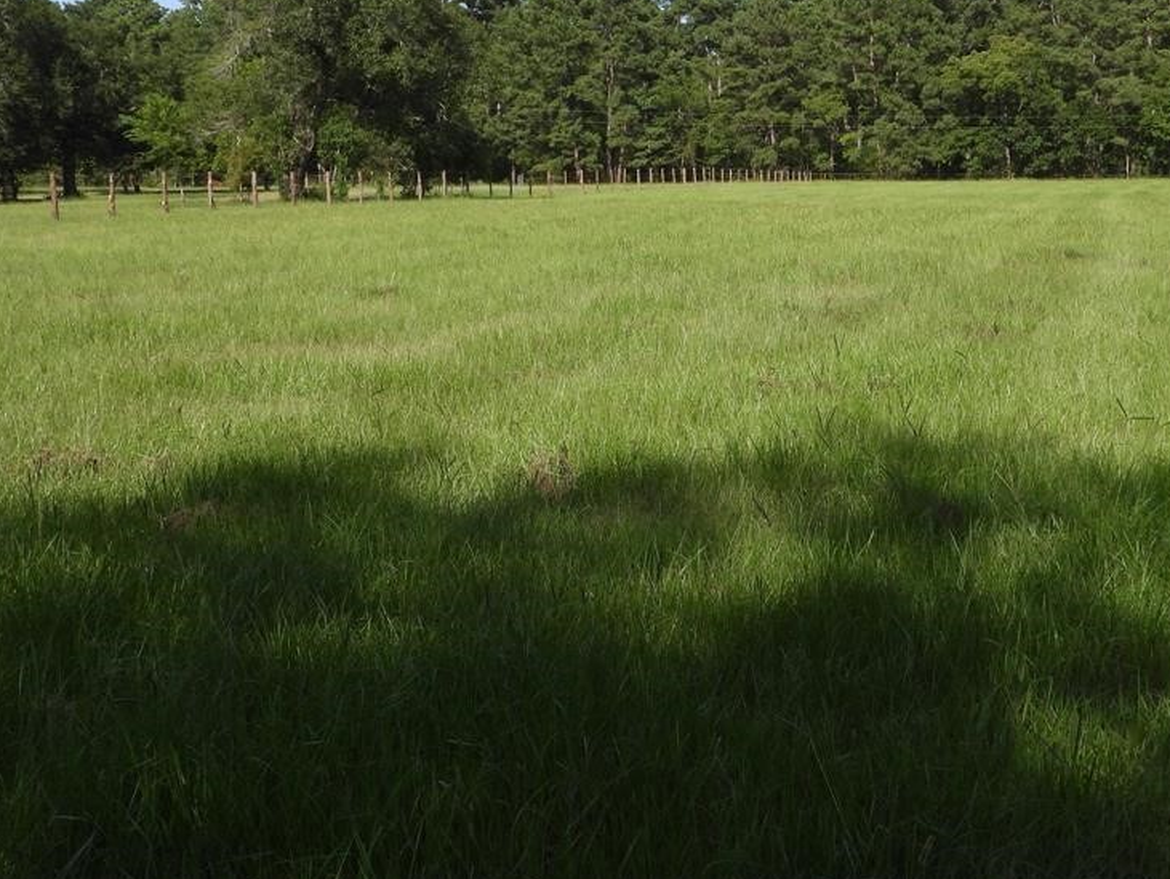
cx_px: 656
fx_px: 1657
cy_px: 311
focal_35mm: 49
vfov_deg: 29.5
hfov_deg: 38.8
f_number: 3.2
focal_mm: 6.3
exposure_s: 1/1250
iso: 100
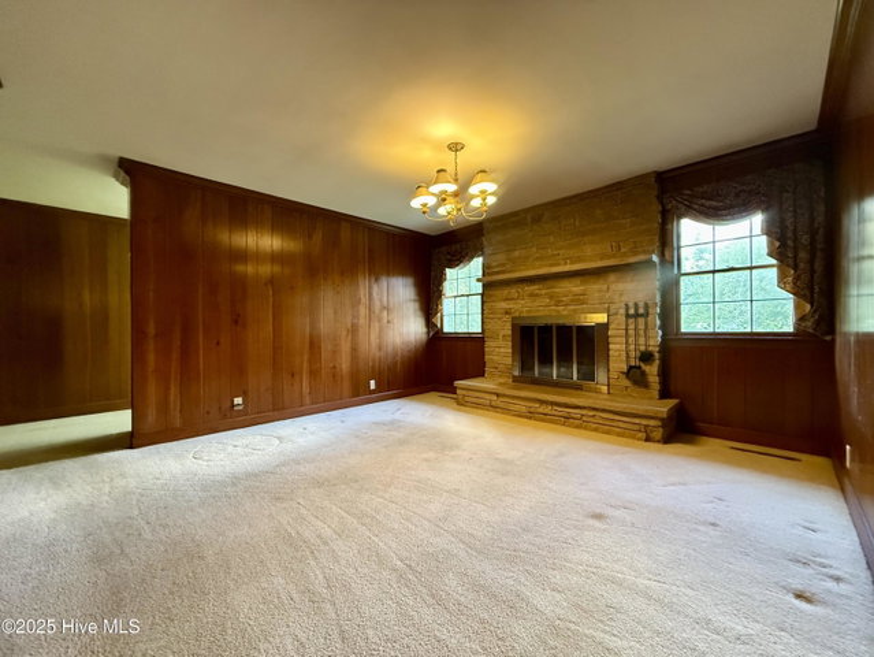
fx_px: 354
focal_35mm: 14
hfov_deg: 102.0
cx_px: 437
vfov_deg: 85.7
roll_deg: -0.2
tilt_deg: +0.7
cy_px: 328
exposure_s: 1/60
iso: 640
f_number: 2.2
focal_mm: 2.22
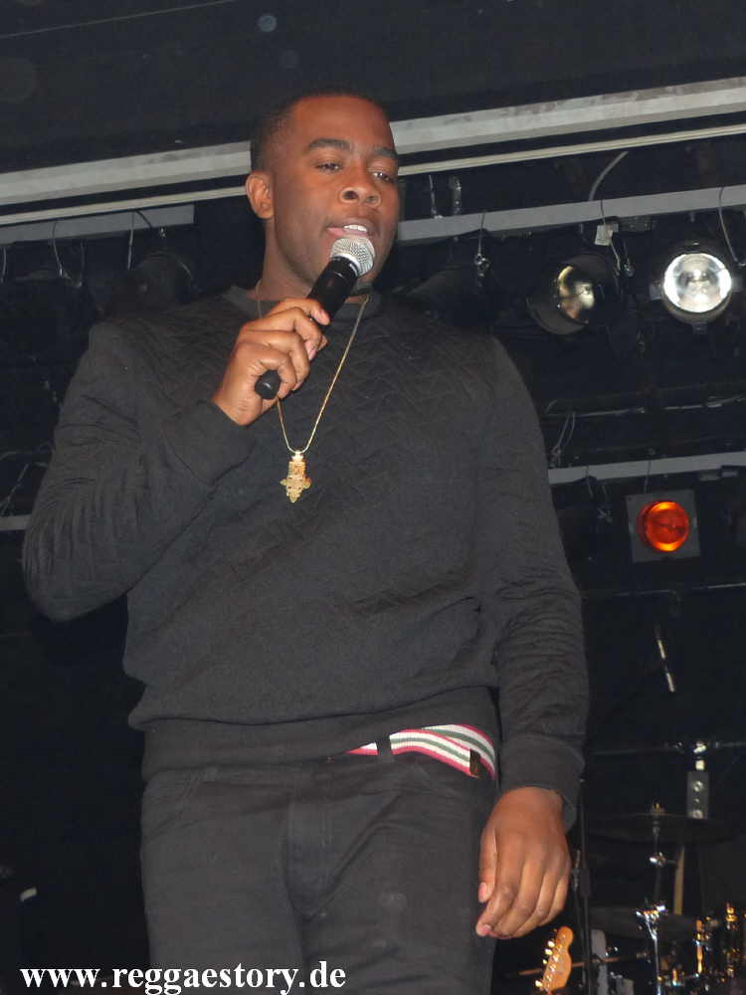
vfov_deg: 46.8
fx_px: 1149
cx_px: 373
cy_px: 498
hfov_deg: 36.0
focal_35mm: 40
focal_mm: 7.1
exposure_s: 1/60
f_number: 2.8
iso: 250
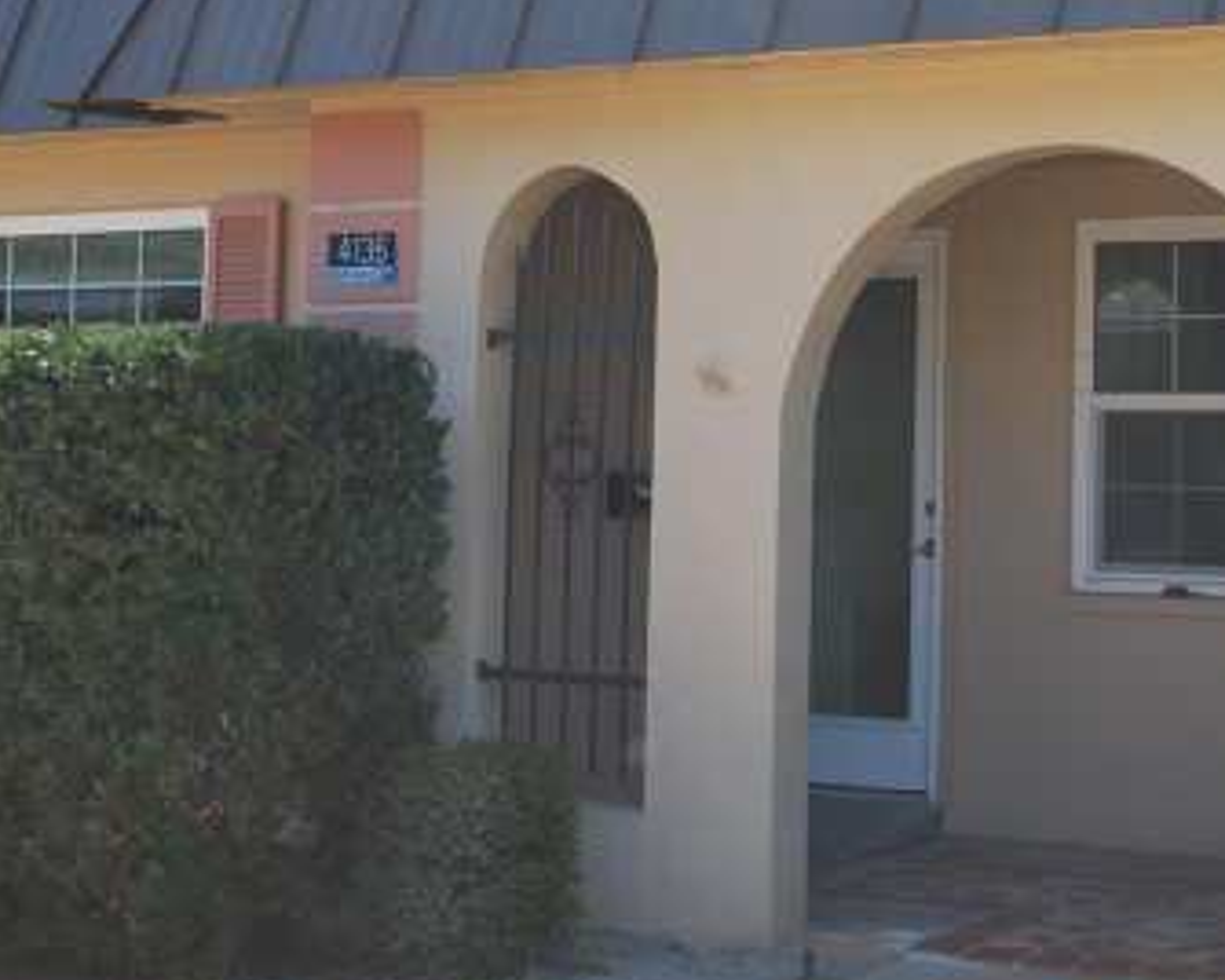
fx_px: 2683
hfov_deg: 25.4
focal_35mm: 74
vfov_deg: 20.6
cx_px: 925
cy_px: 316
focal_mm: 22
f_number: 4
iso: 100
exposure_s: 1/320
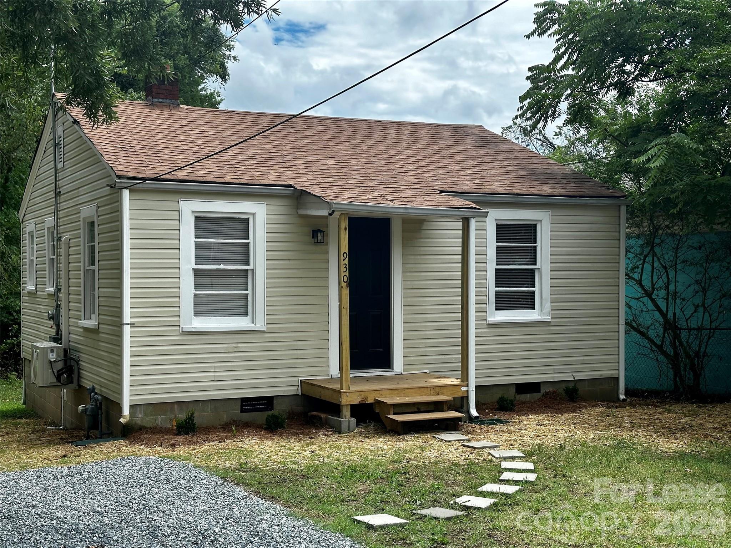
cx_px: 366
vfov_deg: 30.3
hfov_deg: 39.7
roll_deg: +0.1
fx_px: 1014
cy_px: 274
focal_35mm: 48
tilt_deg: +0.6
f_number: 1.78
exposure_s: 1/2469
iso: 64
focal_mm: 6.86
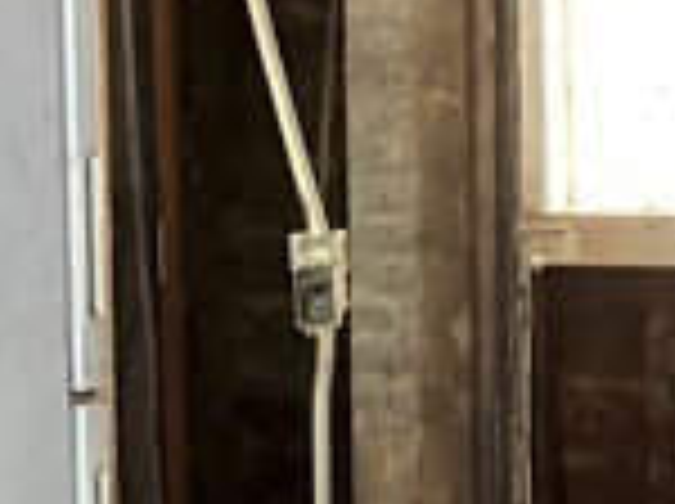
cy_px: 14
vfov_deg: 8.3
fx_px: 3465
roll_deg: -0.1
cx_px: 1503
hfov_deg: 10.0
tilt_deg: -2.3
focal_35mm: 178
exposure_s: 1/30
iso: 640
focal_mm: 5.96
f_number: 1.6
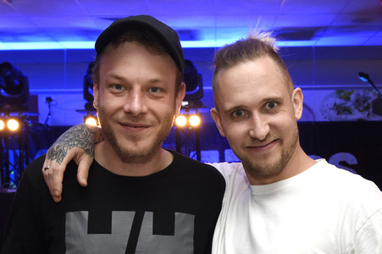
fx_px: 318
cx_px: 191
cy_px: 127
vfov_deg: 43.5
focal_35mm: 30
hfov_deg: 62.0
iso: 640
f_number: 5
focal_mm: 20
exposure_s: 1/125
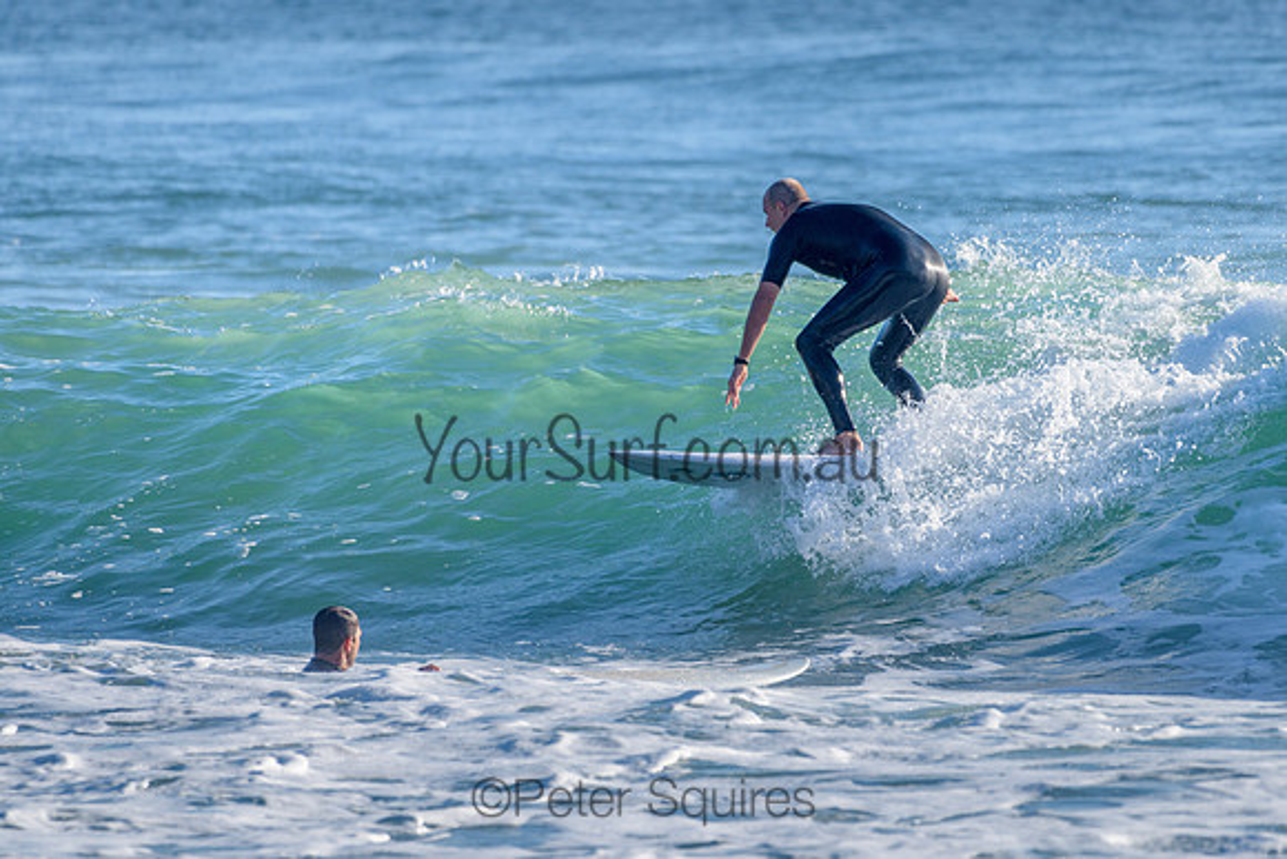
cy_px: 360
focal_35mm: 613
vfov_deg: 2.2
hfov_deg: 3.4
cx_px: 729
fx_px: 21919
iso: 220
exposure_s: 1/2000
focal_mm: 500
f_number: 5.6
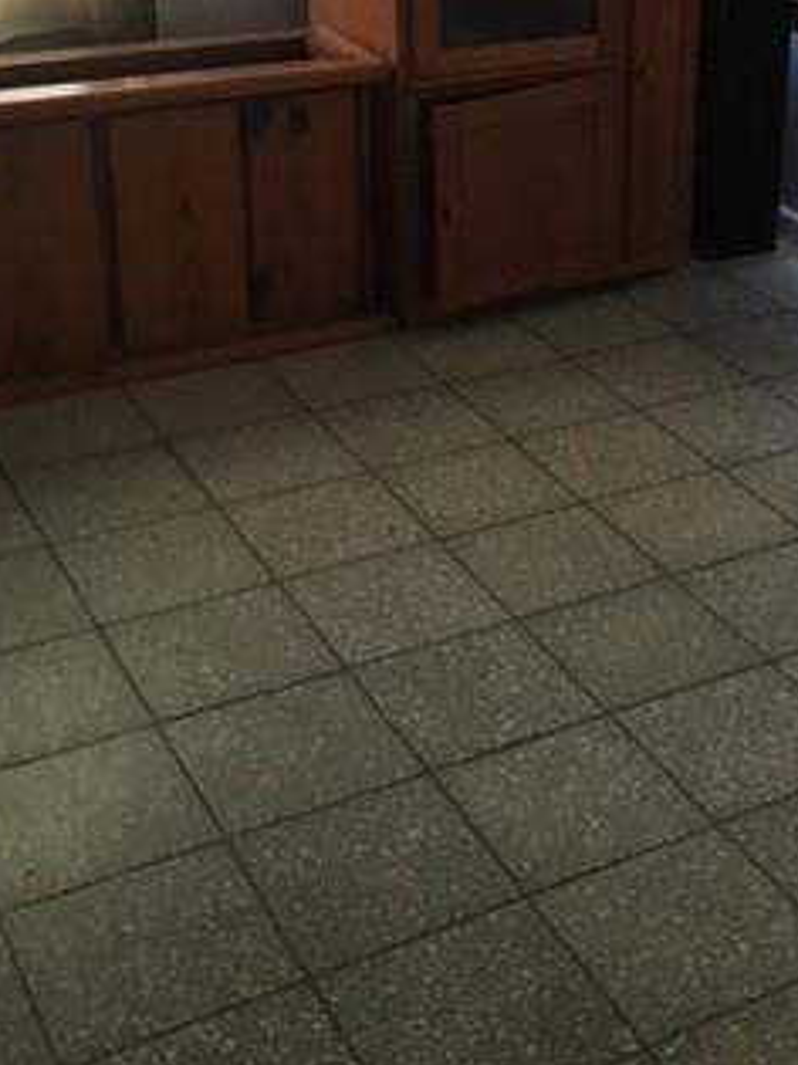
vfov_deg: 32.1
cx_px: 663
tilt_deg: -22.6
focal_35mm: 59
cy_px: 264
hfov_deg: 24.3
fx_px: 1815
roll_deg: +0.3
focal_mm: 4.15
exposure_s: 1/30
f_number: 2.2
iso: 160
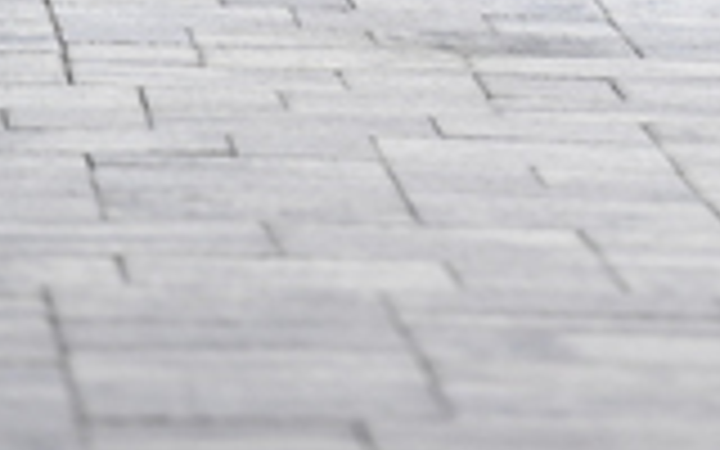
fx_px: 13736
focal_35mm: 700
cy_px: -644
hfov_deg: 3.0
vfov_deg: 1.9
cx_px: 484
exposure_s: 1/1600
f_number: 2.8
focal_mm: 200
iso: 1250
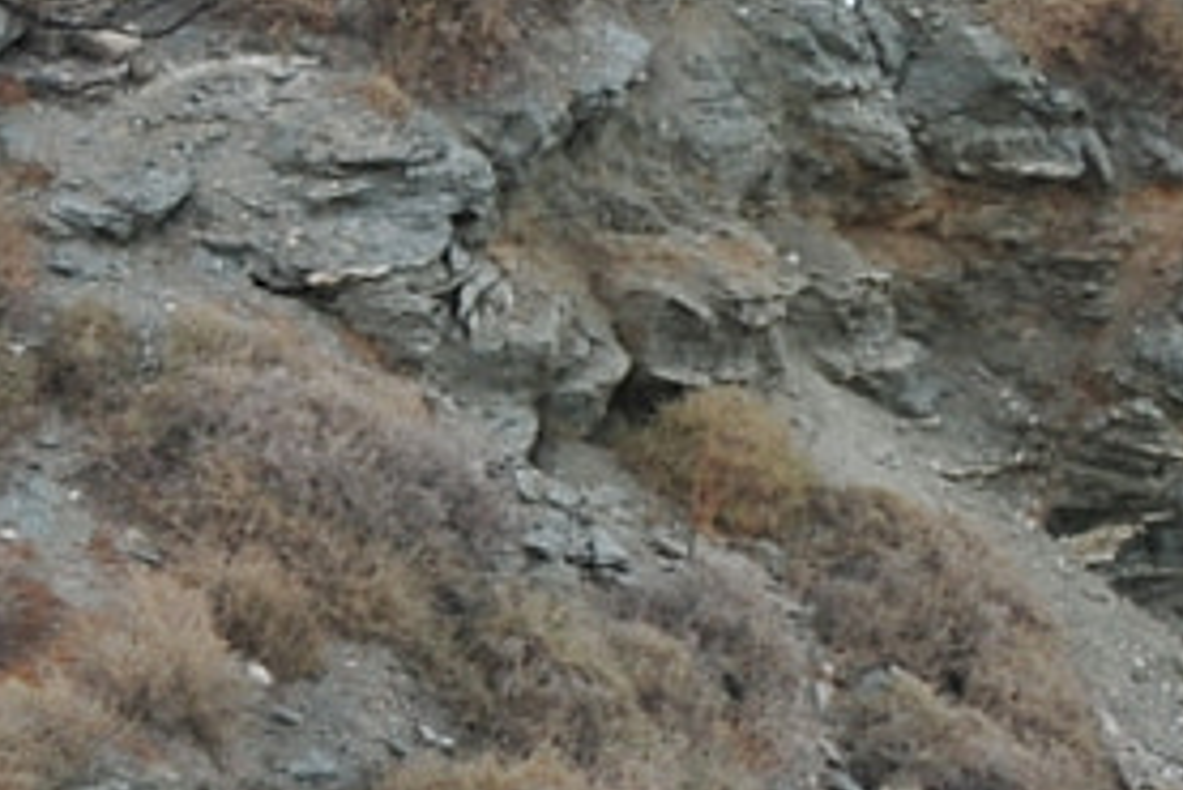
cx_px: -1512
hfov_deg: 7.3
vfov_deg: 5.2
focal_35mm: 266
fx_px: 8745
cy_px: 910
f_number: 6.3
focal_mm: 24
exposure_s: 1/40
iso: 200
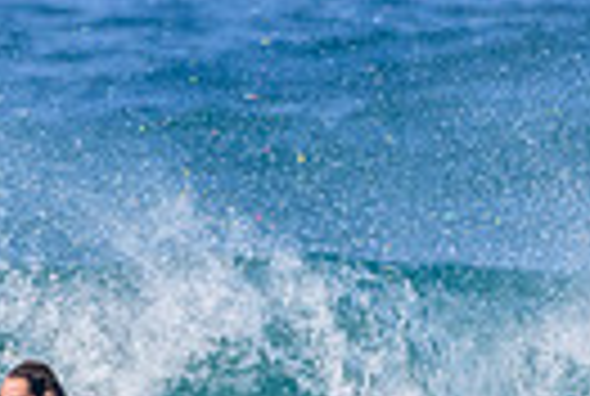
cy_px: 565
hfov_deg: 0.6
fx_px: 54469
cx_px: 77
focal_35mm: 3316
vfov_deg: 0.4
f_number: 5.6
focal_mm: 500
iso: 360
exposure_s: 1/2000
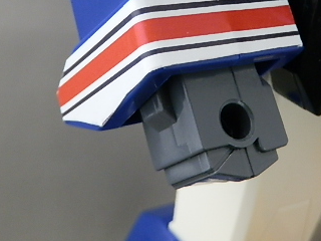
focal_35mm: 68
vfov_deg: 21.0
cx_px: 190
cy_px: 6
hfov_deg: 28.5
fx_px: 631
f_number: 3.5
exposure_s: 1/10
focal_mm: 6.17
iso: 200
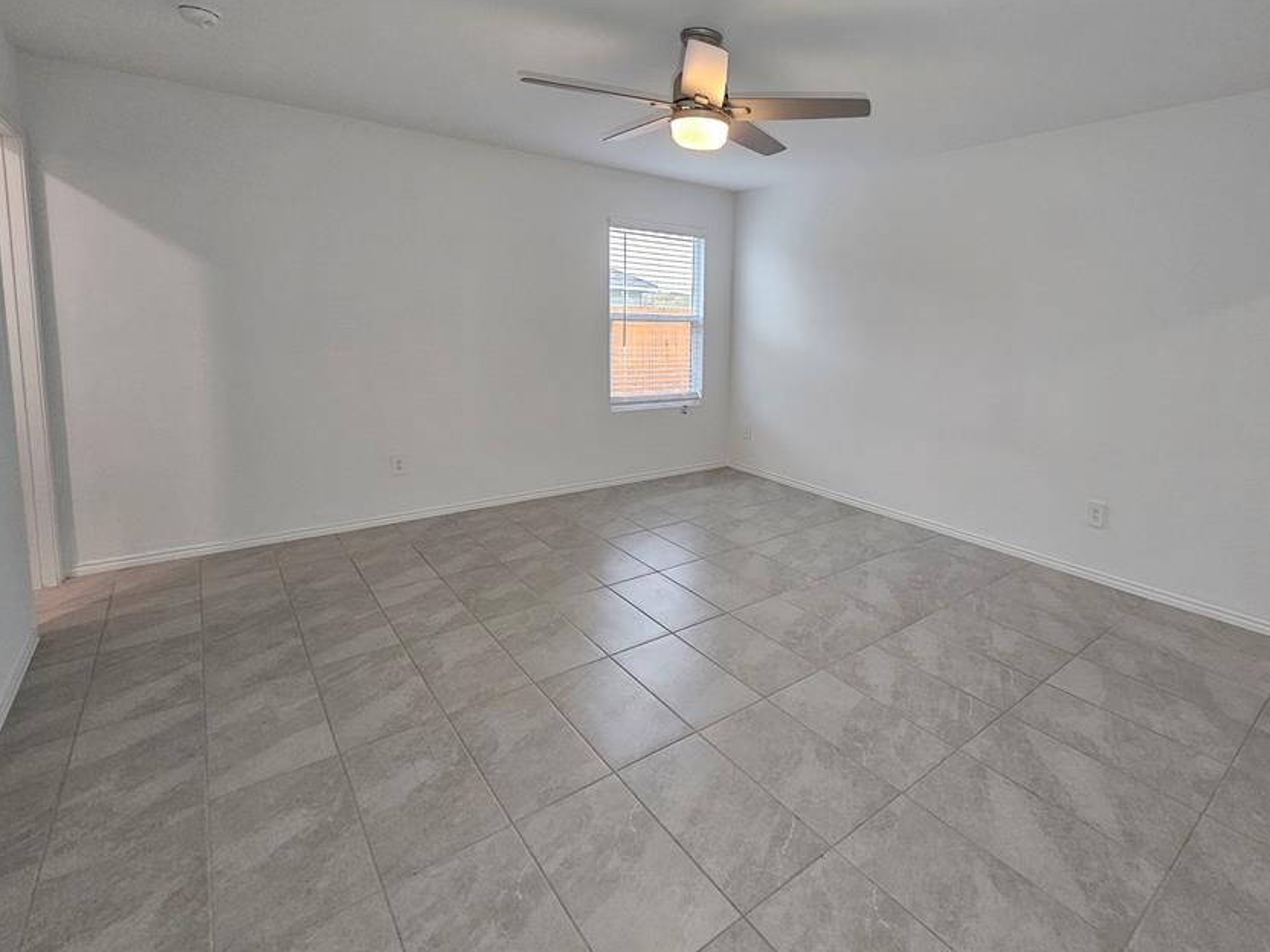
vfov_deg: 77.4
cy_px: 392
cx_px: 756
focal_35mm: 16
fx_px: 587
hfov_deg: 93.4
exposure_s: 1/60
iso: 200
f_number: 2.2
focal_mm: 2.2
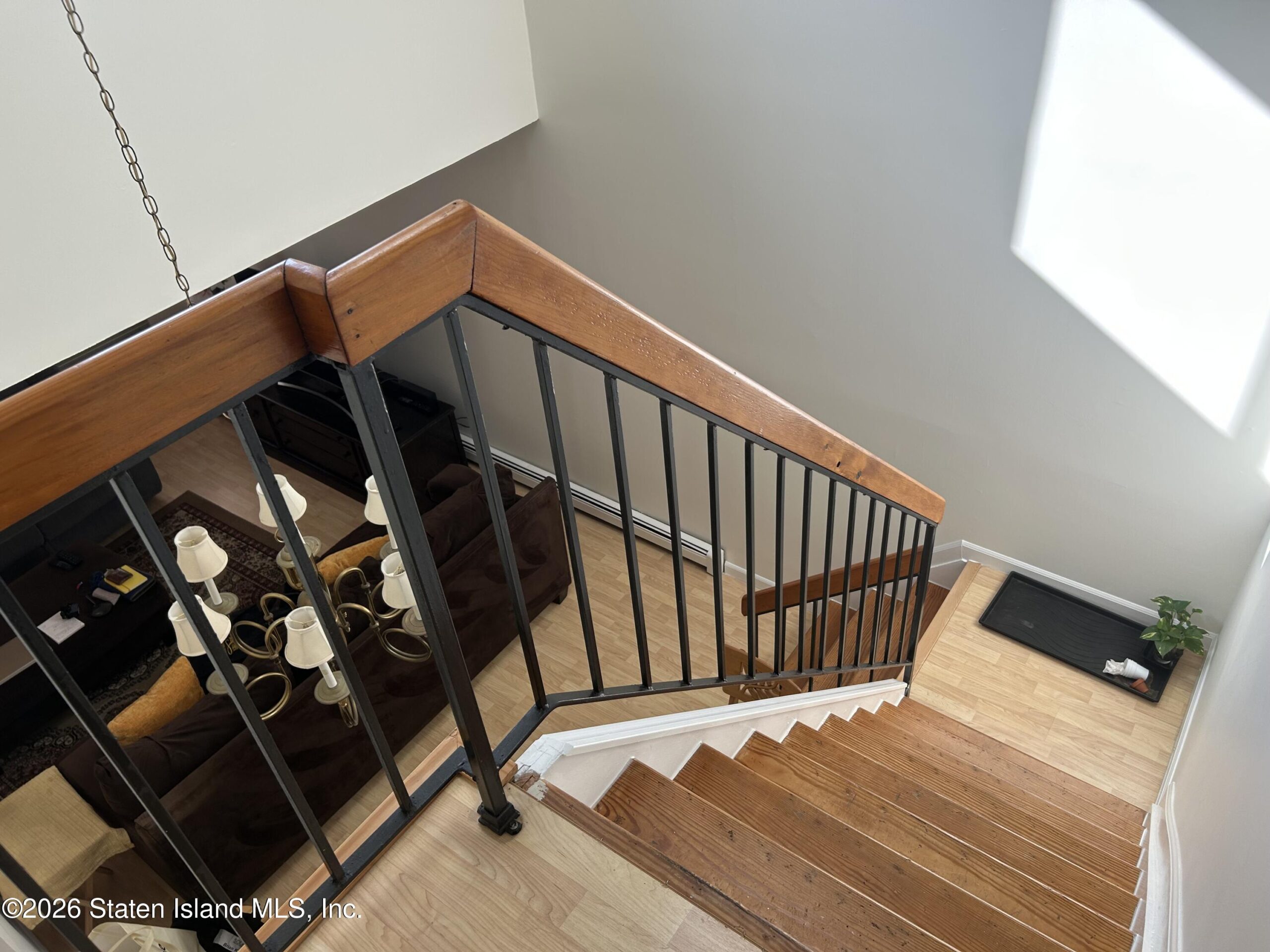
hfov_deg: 67.3
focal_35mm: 26
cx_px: 635
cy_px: 476
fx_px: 954
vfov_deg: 53.1
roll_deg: +4.8
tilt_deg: -39.1
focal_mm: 5.7
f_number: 1.5
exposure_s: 1/173
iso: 40
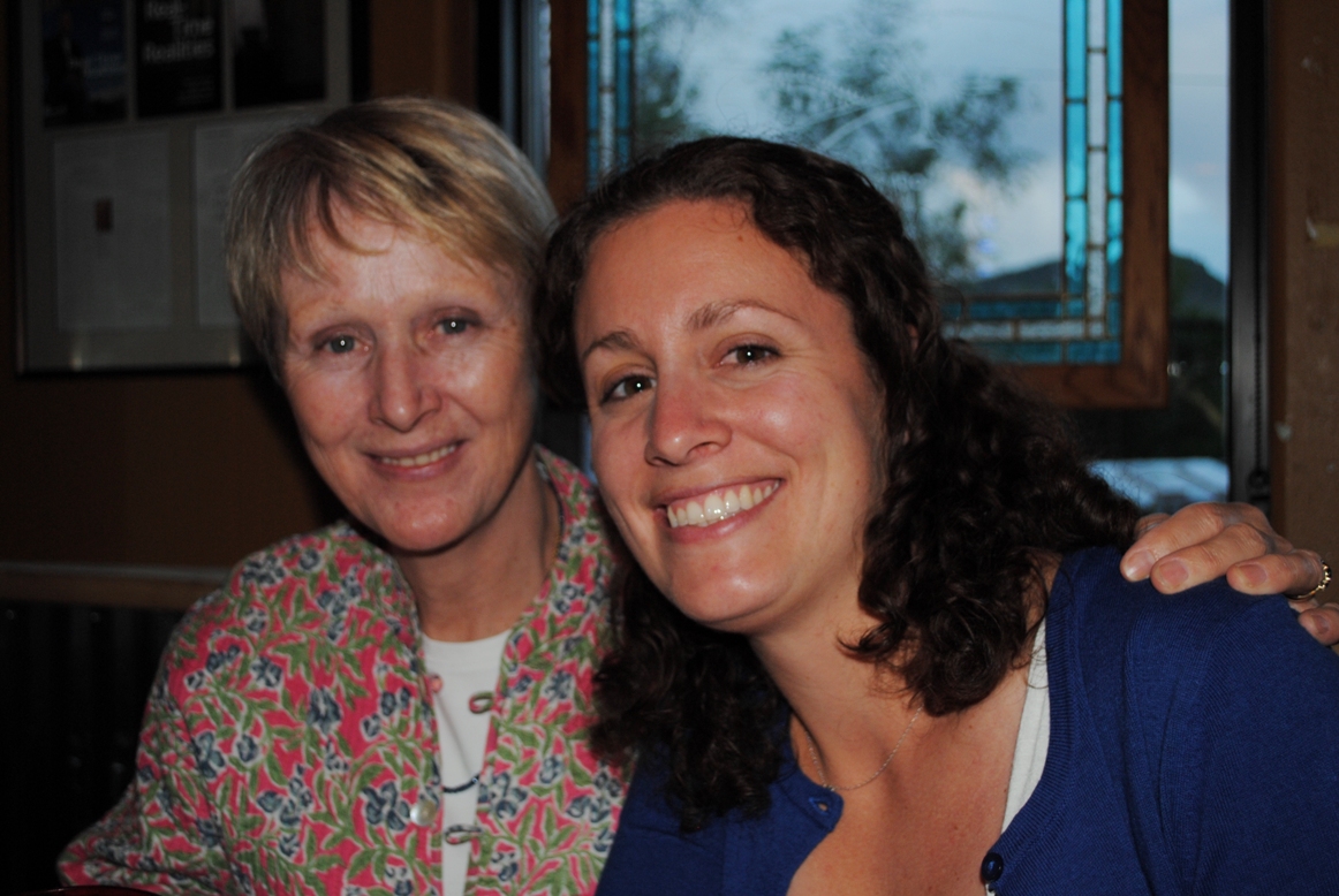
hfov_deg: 46.3
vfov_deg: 32.0
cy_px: 448
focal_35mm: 42
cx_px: 670
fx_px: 1564
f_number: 4.5
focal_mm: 28
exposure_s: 1/60
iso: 200
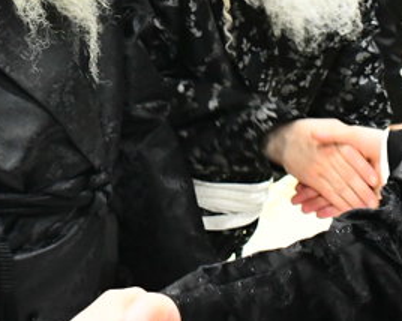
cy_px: -86
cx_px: 190
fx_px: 1867
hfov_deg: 12.3
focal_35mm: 157
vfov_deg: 9.7
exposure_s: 1/125
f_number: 5.6
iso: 4000
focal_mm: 32
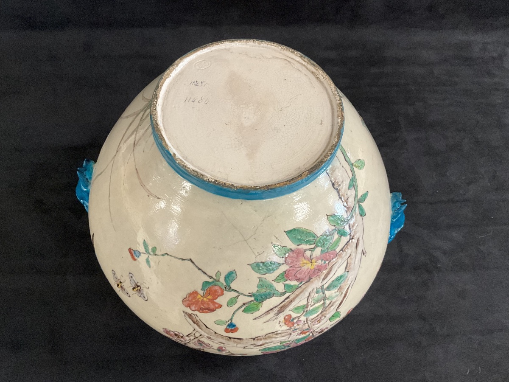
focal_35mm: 29
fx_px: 426
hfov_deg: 61.7
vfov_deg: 48.2
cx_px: 254
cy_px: 191
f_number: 1.8
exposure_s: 1/50
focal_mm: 3
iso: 250
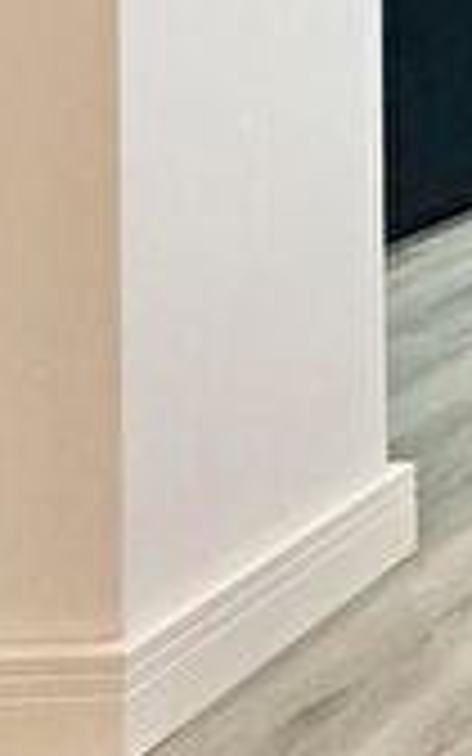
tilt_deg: -0.7
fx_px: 1276
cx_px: 1452
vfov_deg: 28.1
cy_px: -187
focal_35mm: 62
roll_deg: +0.0
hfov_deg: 11.2
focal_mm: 2.22
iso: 200
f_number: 2.2
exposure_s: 1/100
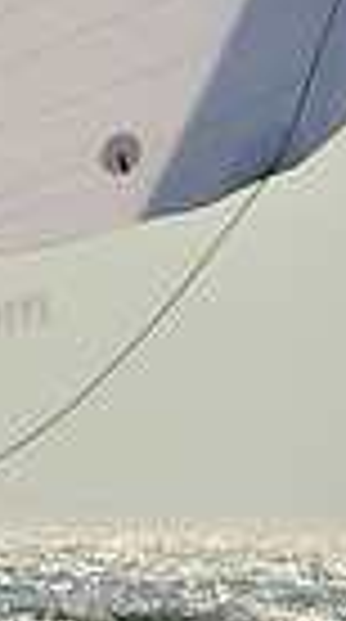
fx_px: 11242
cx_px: -813
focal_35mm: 685
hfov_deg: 1.7
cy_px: 200
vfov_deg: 3.2
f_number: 7.1
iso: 200
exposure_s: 1/2500
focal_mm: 155
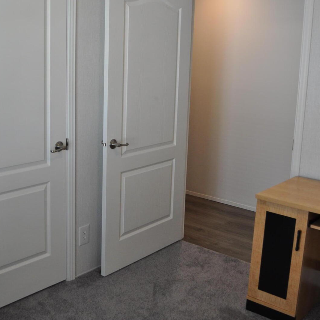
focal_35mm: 43
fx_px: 450
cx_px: 133
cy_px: 136
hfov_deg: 39.1
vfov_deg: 39.1
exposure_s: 1/60
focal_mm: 18
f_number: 4
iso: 450
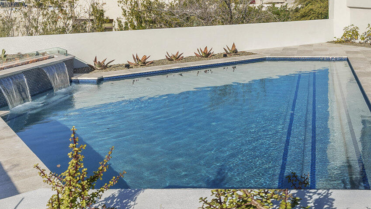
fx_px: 413
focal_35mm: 42
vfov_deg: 26.5
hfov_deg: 45.1
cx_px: 315
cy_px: -10
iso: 125
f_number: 8
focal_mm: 17
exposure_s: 1/160
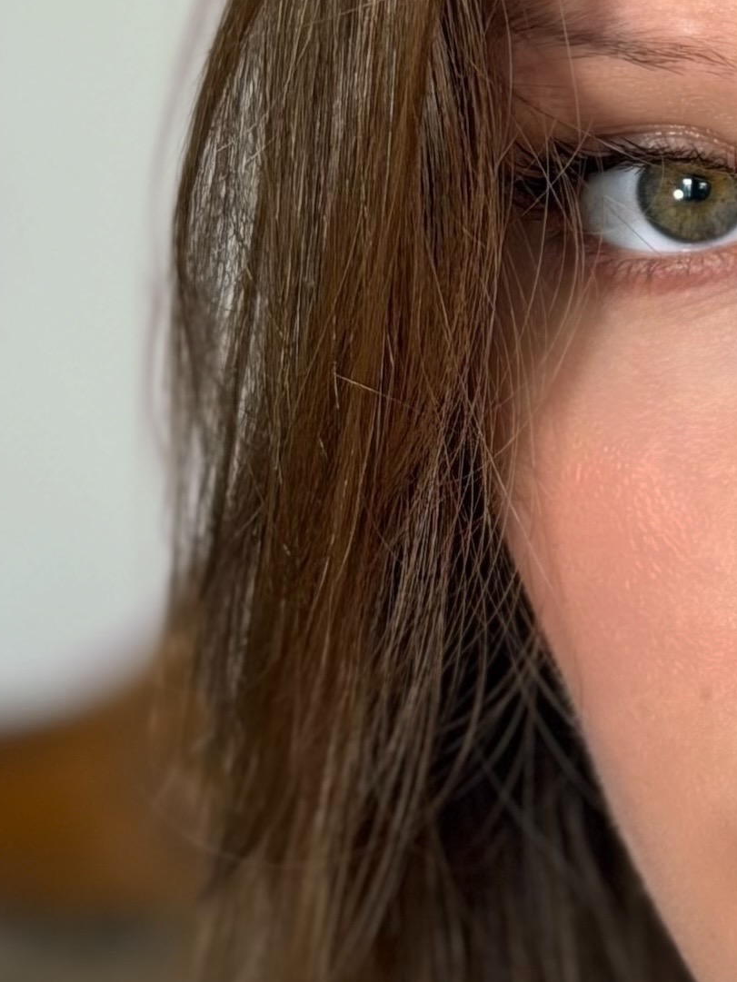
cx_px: 1105
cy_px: 282
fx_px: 5080
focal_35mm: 179
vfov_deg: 11.0
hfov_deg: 8.1
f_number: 1.78
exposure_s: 1/60
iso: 160
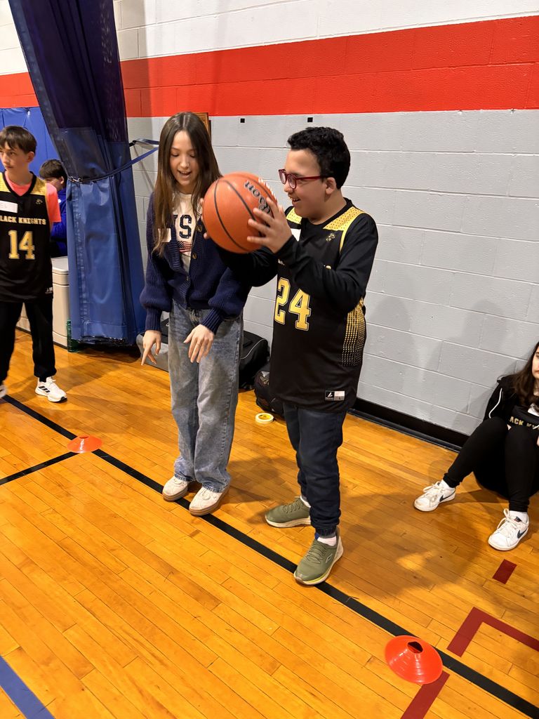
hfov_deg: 53.1
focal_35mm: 26
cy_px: 360
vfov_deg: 67.3
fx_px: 540
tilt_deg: -19.0
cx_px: 270
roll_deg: -1.6
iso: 500
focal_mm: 5.96
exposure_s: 1/60
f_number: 1.6
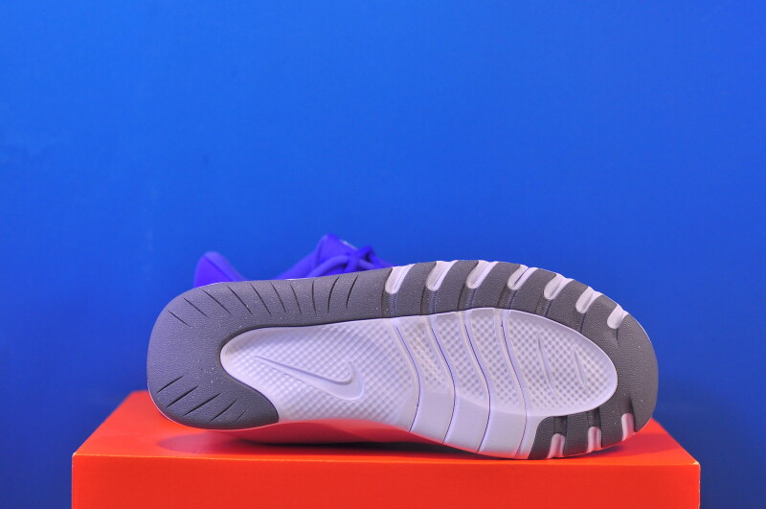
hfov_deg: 27.0
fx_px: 1594
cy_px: 254
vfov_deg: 18.1
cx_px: 383
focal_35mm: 75
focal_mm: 50
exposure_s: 1/320
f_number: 2.5
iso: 250
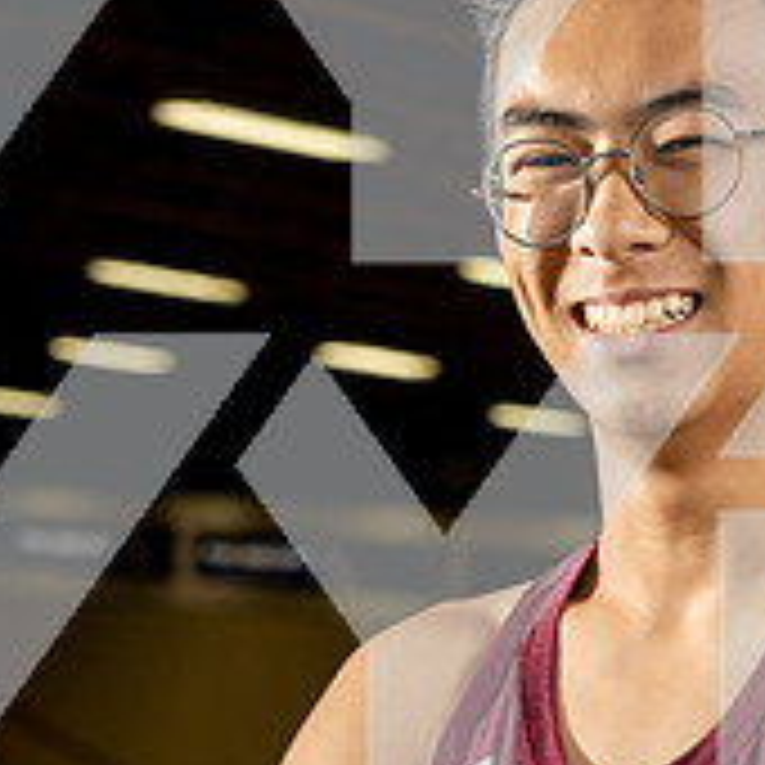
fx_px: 3700
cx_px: 630
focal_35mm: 148
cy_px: 574
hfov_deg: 11.8
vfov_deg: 11.8
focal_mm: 51
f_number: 4.5
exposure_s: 1/250
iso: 400
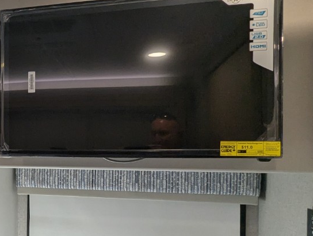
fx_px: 371
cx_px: 17
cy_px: 153
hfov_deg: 41.2
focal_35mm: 41
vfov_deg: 35.0
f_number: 2.2
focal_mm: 2.35
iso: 148
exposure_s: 1/143
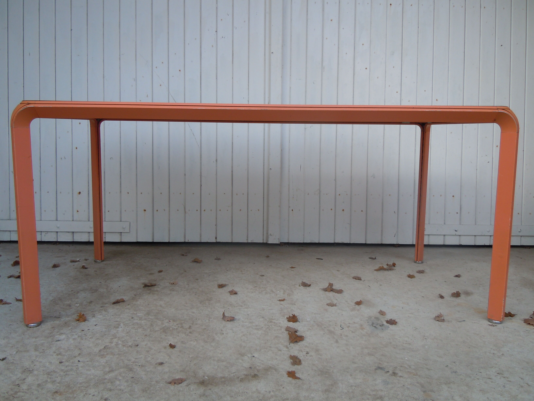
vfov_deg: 46.8
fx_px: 463
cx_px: 267
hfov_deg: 60.0
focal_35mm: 30
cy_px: 200
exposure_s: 1/250
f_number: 3.5
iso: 100
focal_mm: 5.4
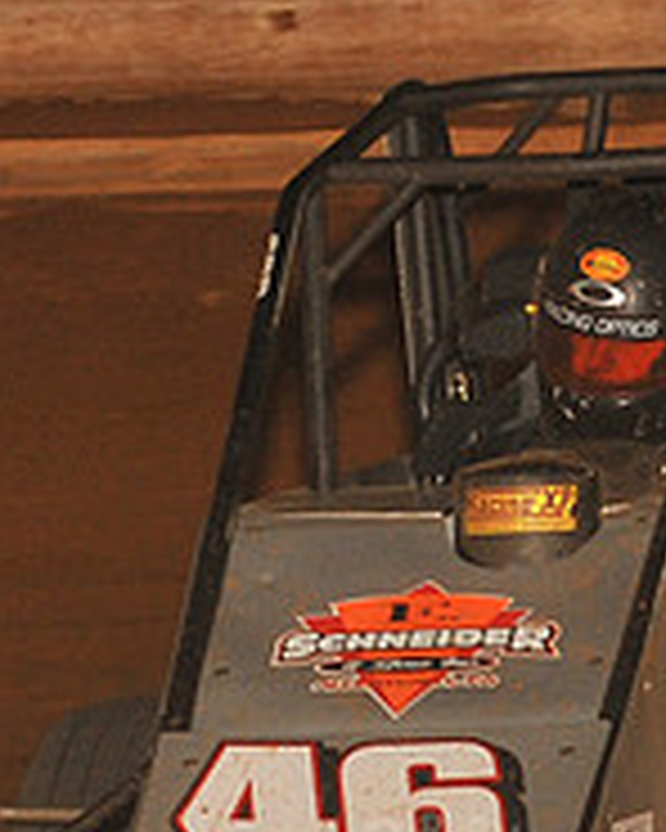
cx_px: 432
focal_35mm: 353
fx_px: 8697
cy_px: 668
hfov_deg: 4.4
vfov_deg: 5.5
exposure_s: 1/320
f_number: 6.3
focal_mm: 120
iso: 1000
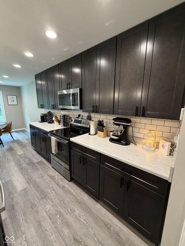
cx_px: 92
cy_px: 123
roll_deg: -0.6
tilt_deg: -9.8
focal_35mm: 14
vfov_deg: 102.1
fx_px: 100
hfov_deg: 85.7
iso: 250
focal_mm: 2.22
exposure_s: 1/60
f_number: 2.2
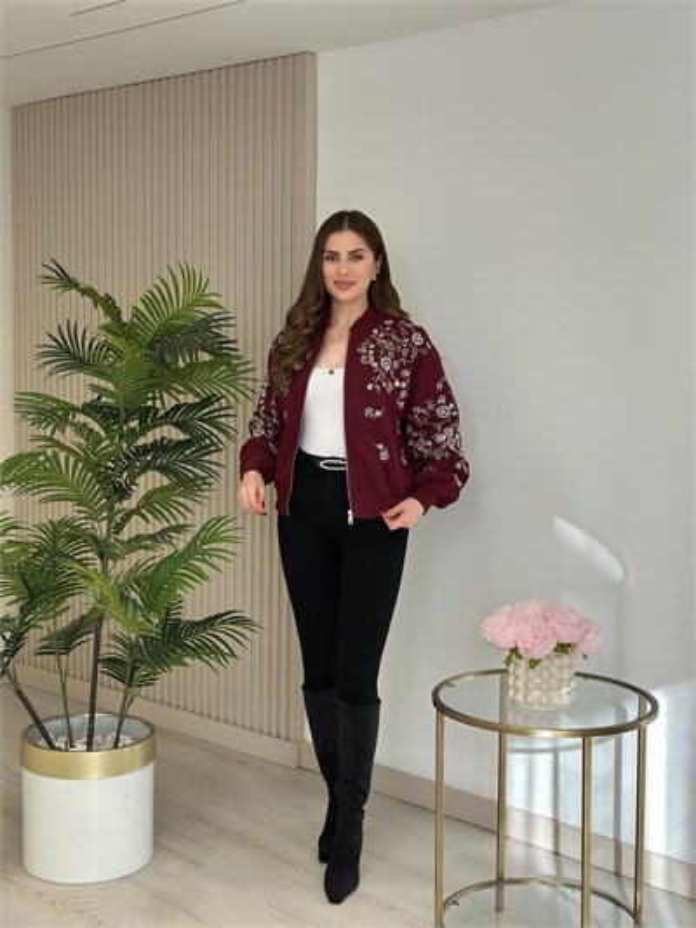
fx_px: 1286
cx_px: 348
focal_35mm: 48
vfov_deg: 39.6
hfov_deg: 30.3
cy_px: 464
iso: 80
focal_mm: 6.86
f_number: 1.78
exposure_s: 1/415
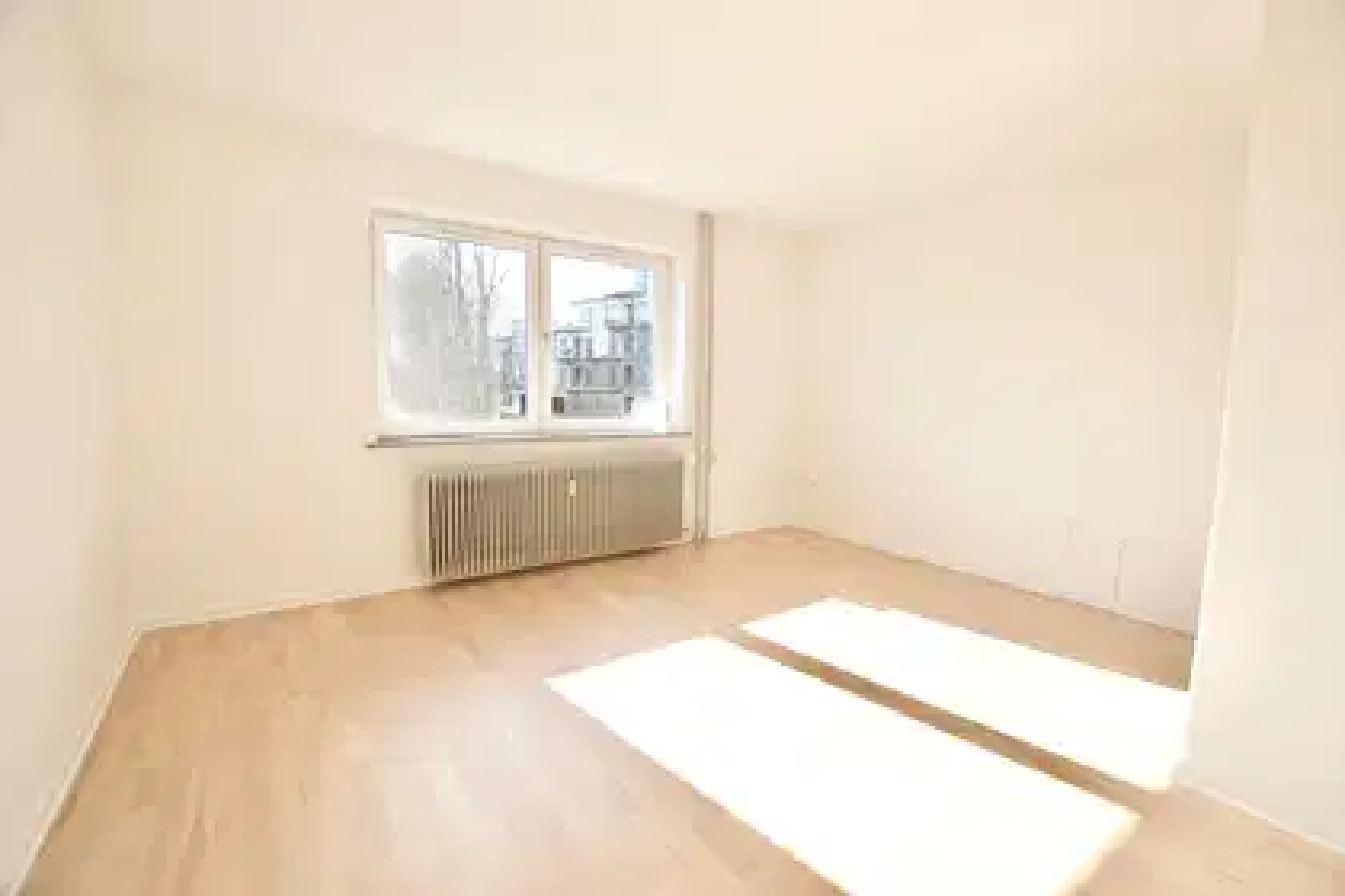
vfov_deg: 77.3
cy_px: 448
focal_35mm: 15
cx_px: 672
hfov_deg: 100.4
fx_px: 560
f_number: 5.6
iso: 100
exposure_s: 1/160
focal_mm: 10
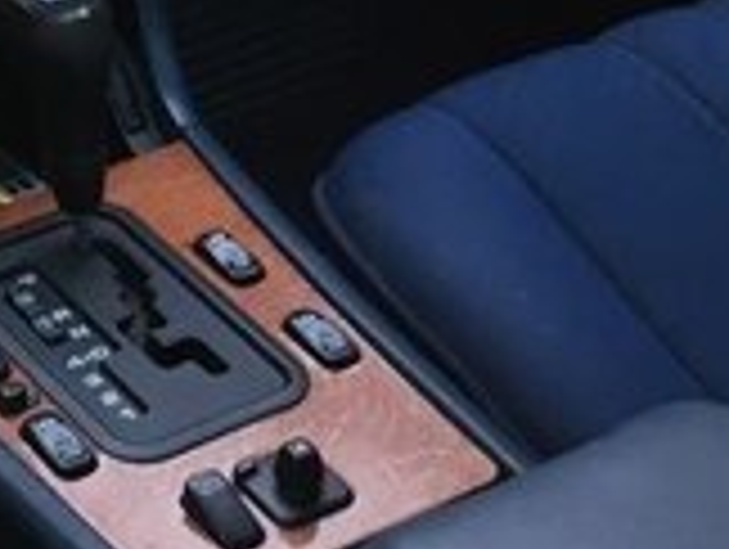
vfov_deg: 11.7
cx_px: -112
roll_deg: -1.3
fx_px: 2489
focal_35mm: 118
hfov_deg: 16.1
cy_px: -407
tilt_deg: -19.1
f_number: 2.2
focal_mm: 4.15
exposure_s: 1/33
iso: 80
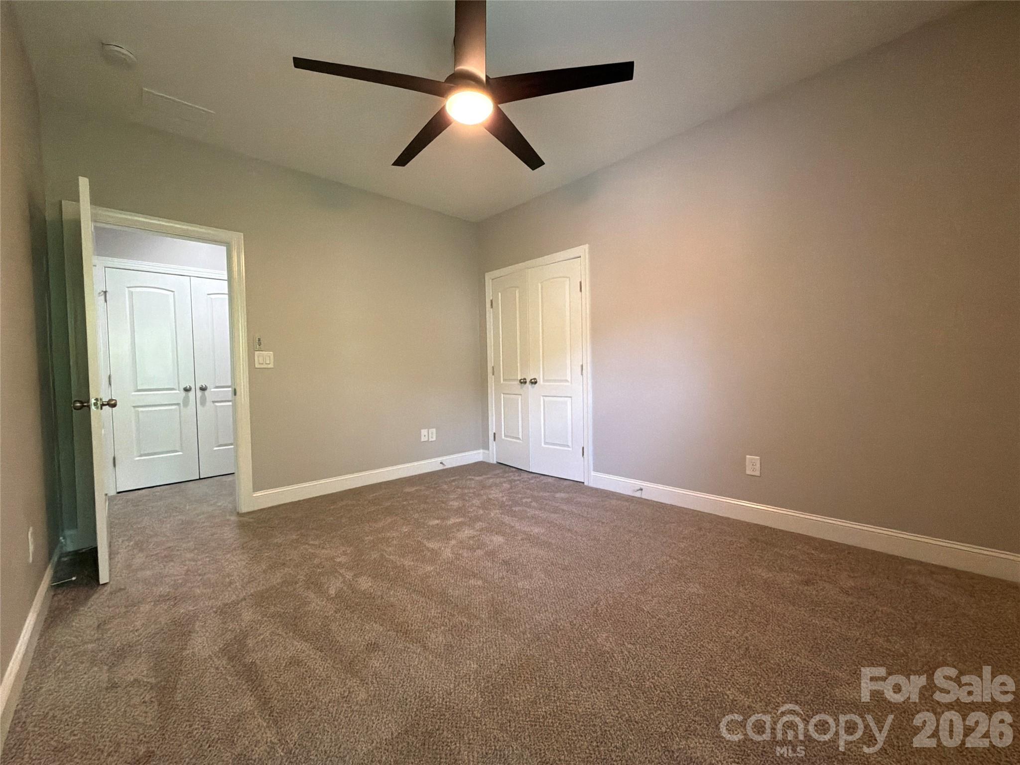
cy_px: 382
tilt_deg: -1.8
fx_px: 413
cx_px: 510
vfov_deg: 85.7
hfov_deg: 102.1
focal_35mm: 14
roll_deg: +1.7
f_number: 2.2
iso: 500
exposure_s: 1/60
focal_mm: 2.22
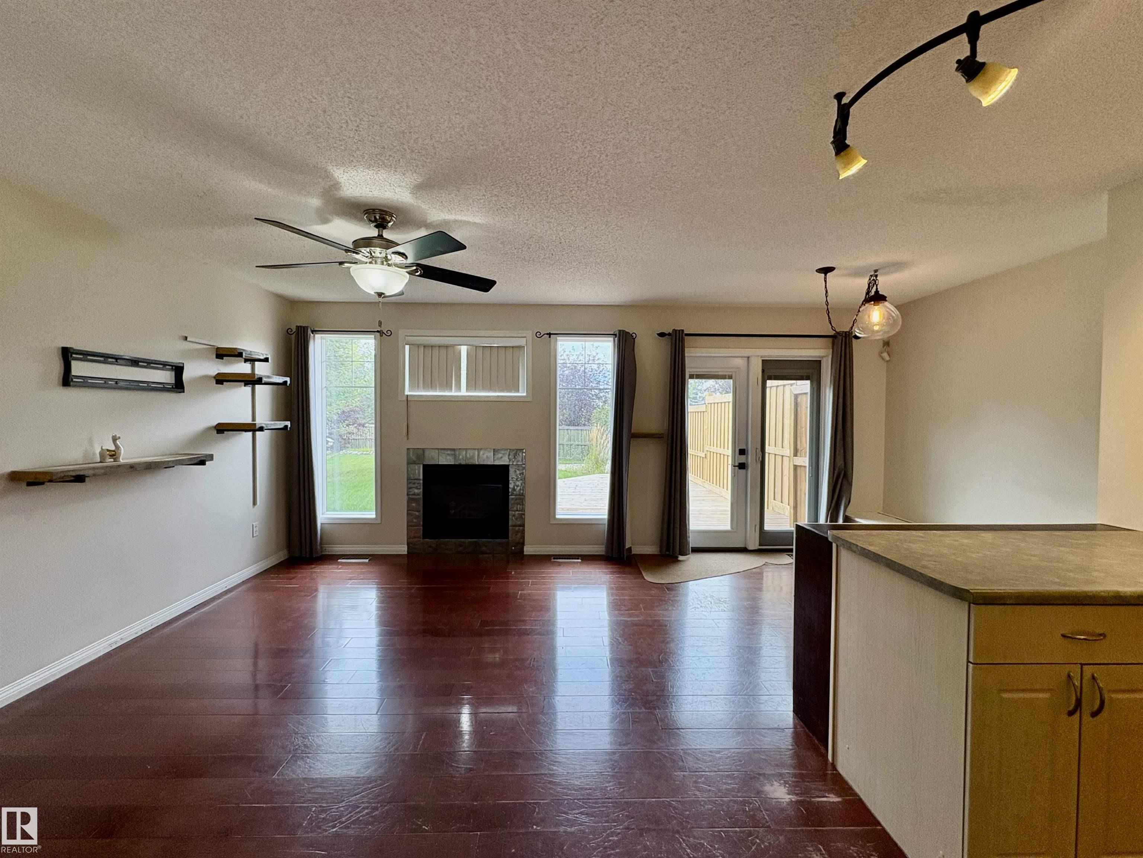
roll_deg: +1.7
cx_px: 572
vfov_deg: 85.7
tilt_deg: -1.3
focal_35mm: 14
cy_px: 429
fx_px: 462
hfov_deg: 102.1
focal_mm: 2.22
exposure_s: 1/120
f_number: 2.2
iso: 80
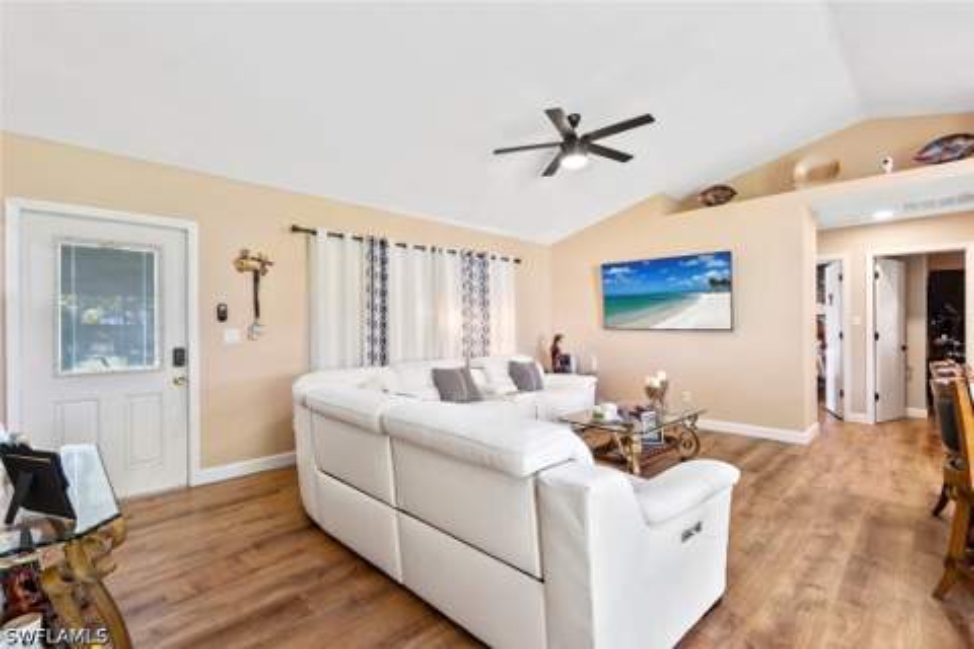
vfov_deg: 72.1
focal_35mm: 16
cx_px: 487
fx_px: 446
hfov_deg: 95.0
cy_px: 324
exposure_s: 1/1.25
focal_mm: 16.5
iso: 100
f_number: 9
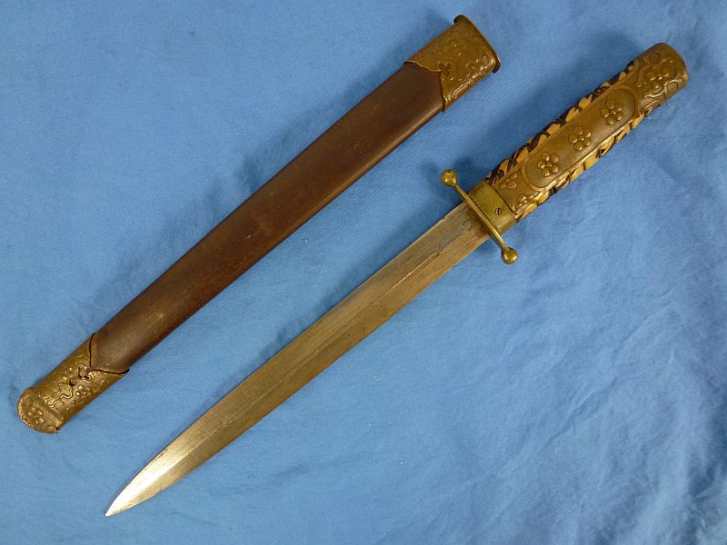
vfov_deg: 56.8
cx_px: 364
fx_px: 504
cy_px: 272
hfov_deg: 71.6
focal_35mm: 24
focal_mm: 4.3
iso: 200
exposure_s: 1/60
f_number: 3.3
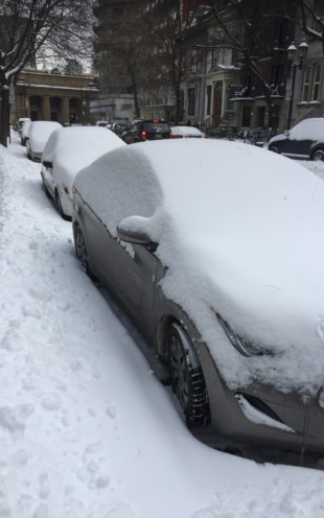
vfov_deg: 61.2
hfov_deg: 40.6
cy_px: 259
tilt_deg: -15.7
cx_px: 165
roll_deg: -1.0
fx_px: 438
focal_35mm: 31
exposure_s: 1/370
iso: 32
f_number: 2.2
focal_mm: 4.15
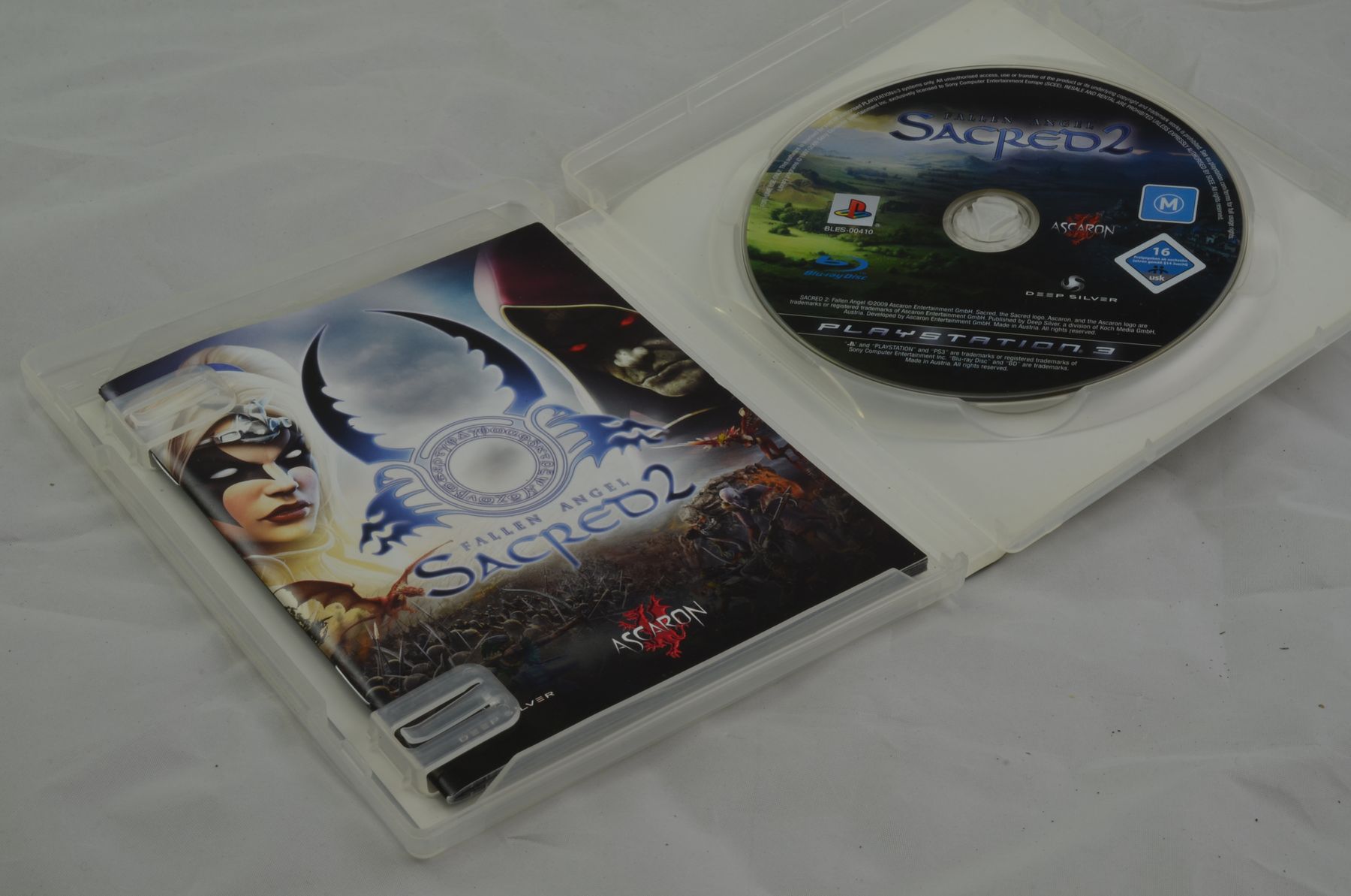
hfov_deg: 33.5
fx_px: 2247
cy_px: 448
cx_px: 676
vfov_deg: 22.5
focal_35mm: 60
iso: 100
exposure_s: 1/3
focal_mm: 40
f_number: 20
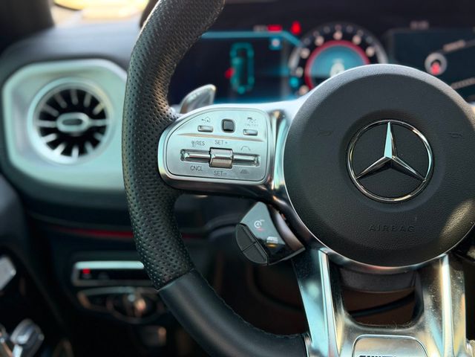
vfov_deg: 30.3
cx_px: 238
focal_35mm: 48
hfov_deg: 39.7
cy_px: 178
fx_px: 659
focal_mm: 6.76
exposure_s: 1/175
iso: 200
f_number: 1.78
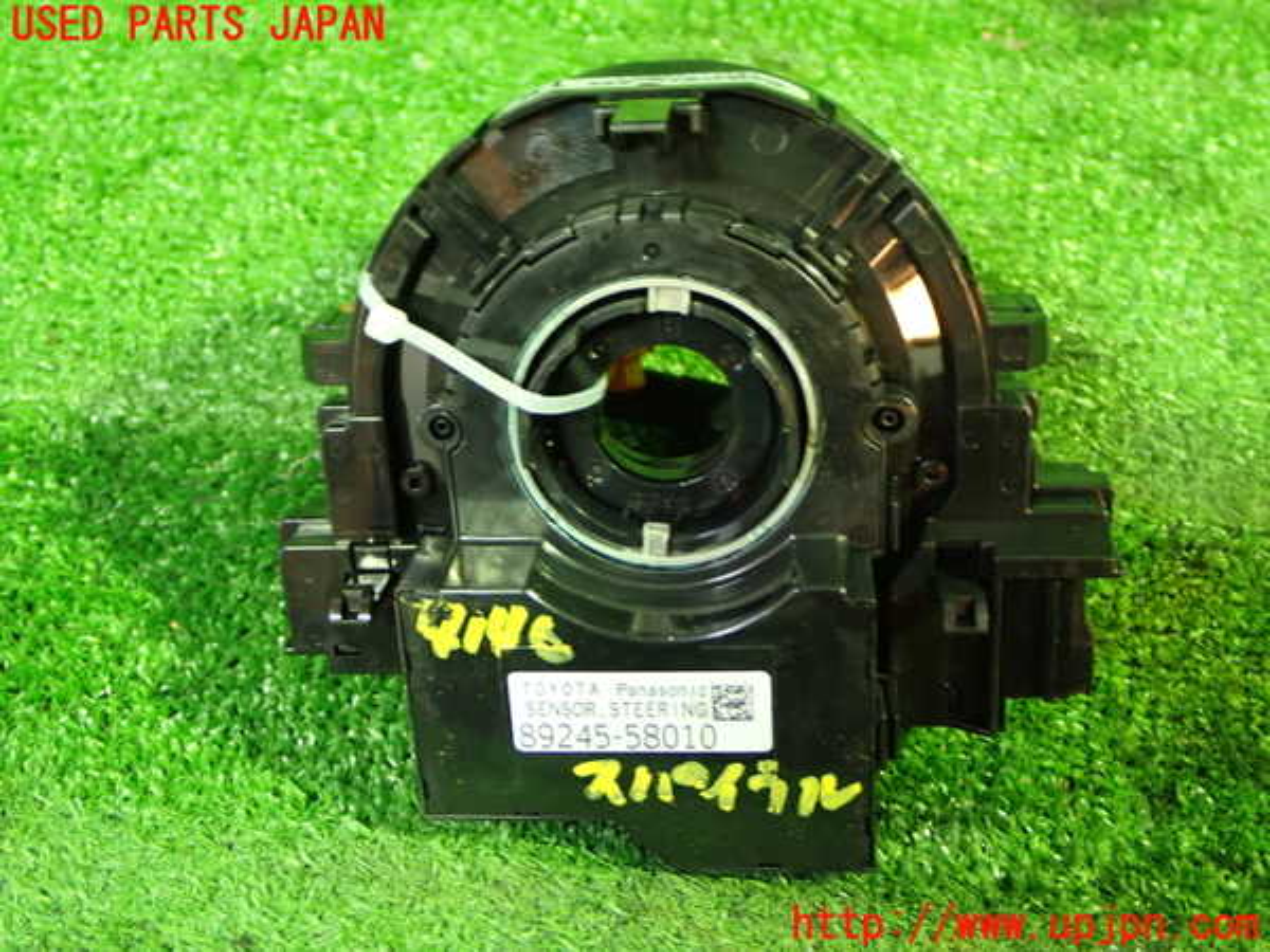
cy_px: 476
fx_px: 1504
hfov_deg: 45.8
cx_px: 635
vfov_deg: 35.1
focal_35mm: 41
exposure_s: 1/13
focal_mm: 7.31
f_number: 2.8
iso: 800
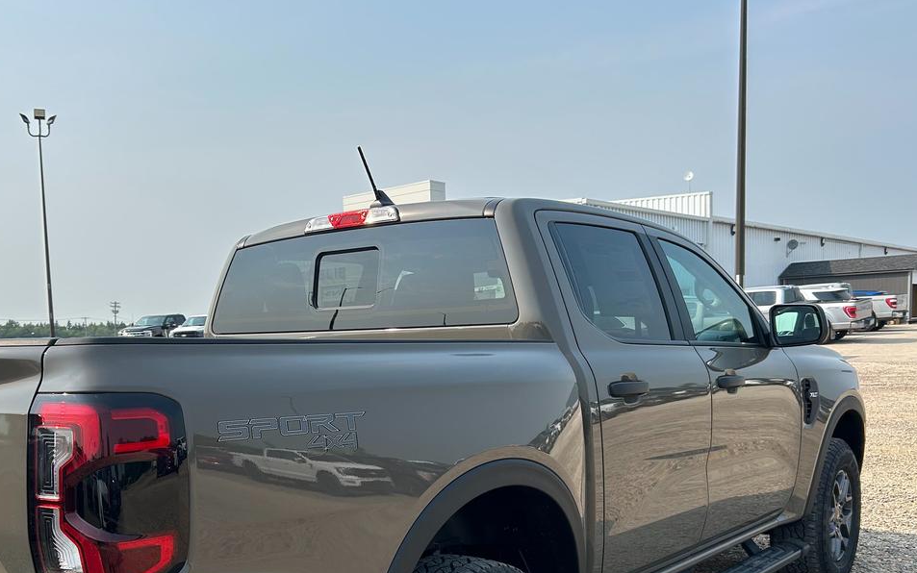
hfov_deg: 52.0
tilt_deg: -4.4
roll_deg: +2.6
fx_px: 925
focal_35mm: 37
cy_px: 413
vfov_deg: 33.9
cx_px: 327
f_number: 1.5
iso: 50
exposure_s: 1/3831
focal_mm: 5.7
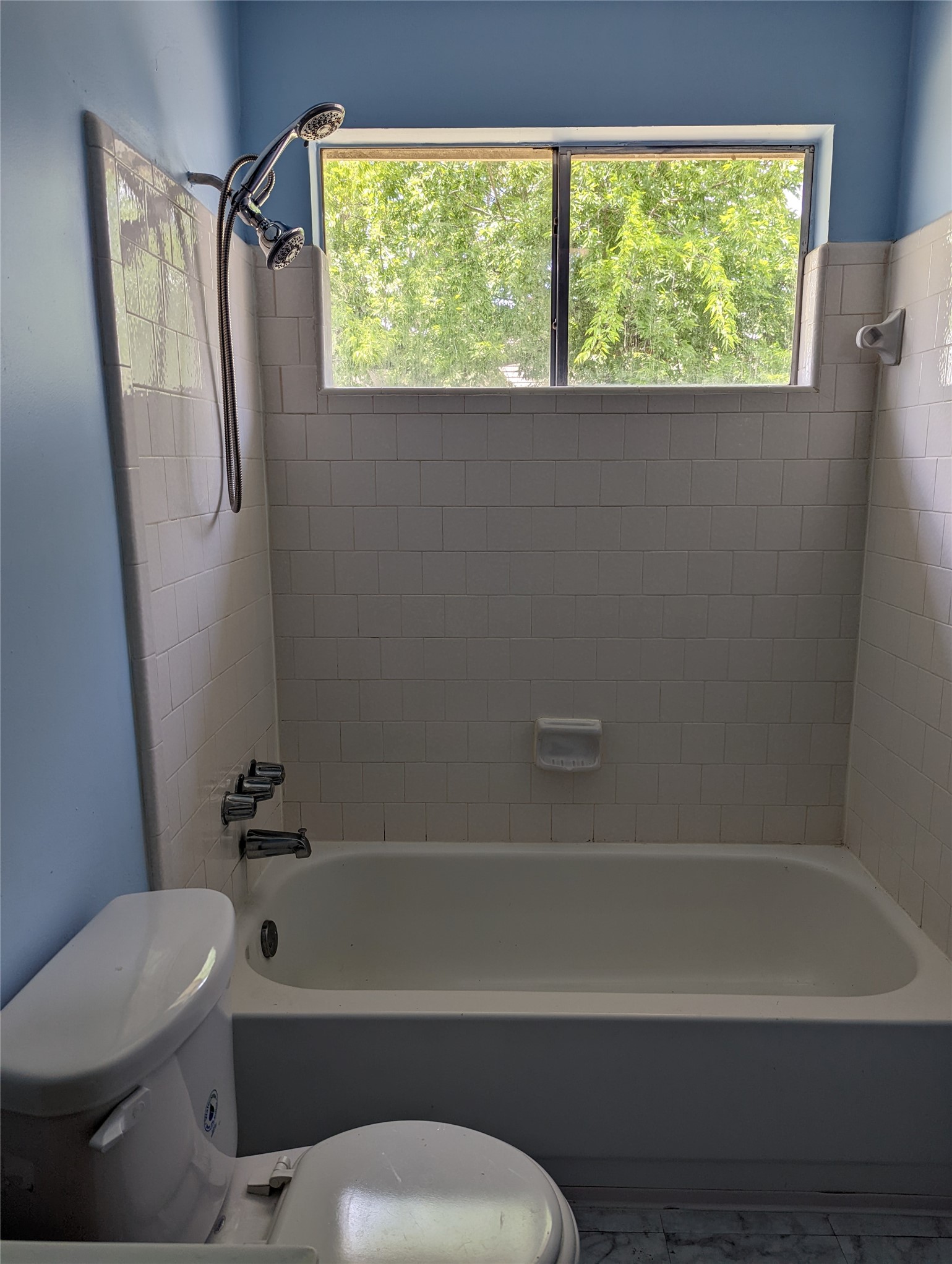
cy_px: 632
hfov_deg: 57.0
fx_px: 878
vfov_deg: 71.5
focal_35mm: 24
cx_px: 476
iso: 30
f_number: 1.85
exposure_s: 1/118
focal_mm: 6.81
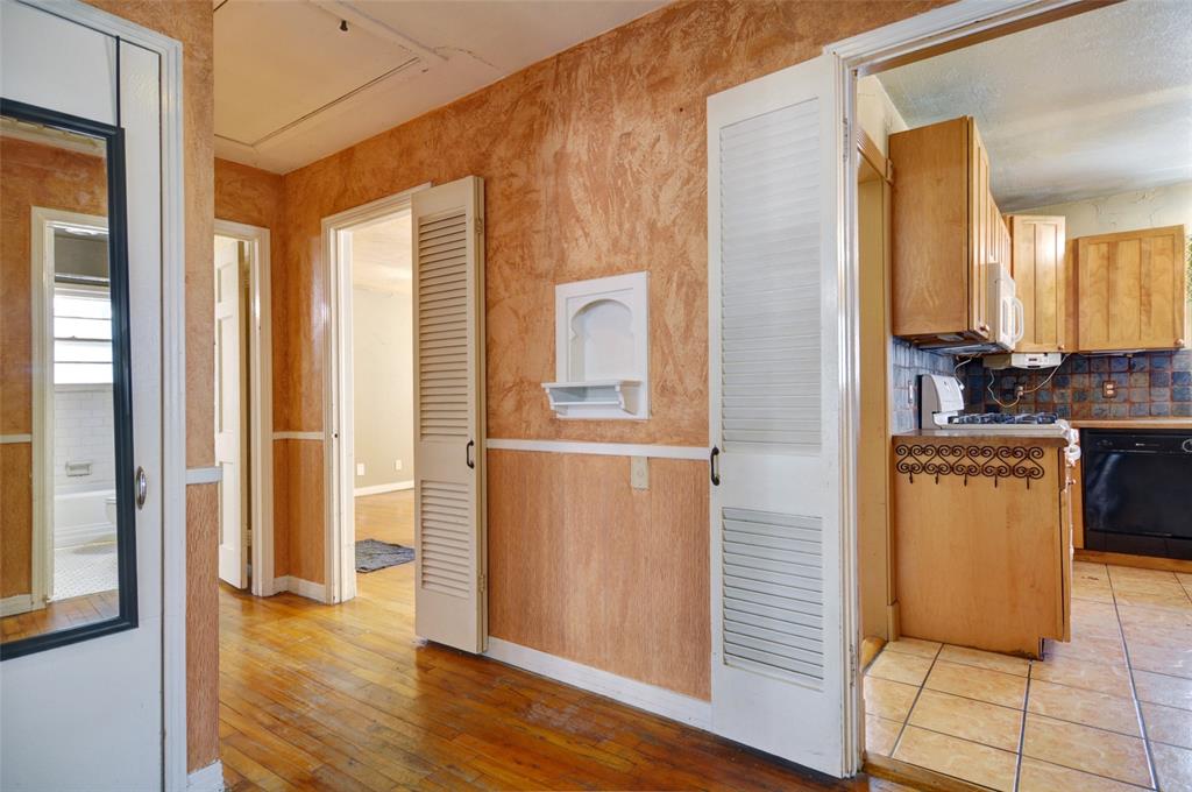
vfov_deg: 67.2
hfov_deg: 90.1
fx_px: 595
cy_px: 396
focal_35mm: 18
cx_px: 596
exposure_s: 1/15
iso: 200
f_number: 5
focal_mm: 12
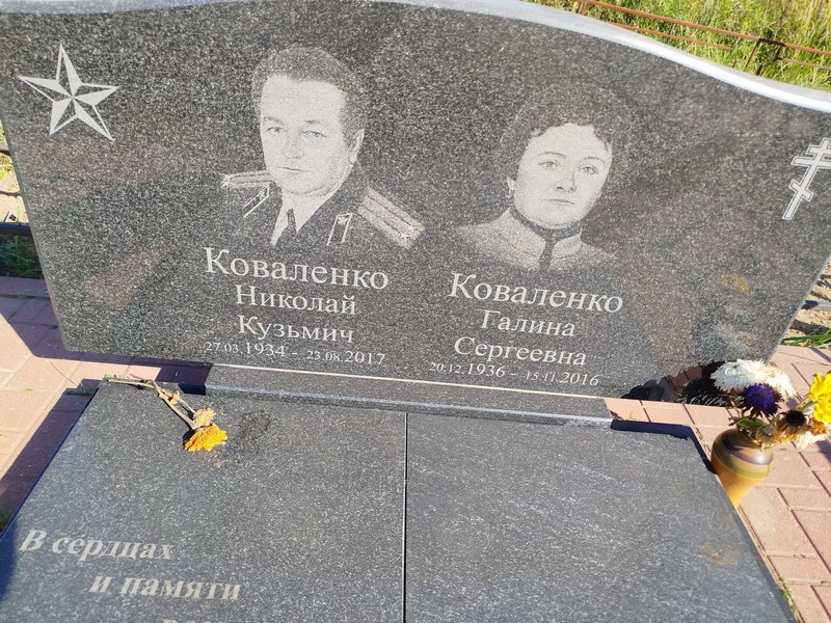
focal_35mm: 24
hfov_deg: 71.6
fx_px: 576
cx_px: 416
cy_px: 312
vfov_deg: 56.8
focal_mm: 5.31
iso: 50
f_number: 1.7
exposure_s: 1/589
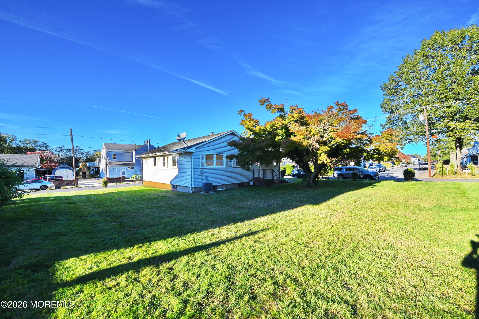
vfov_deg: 81.2
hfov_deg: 104.3
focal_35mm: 14
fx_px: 186
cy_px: 160
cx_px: 240
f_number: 10
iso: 400
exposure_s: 1/400
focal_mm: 14
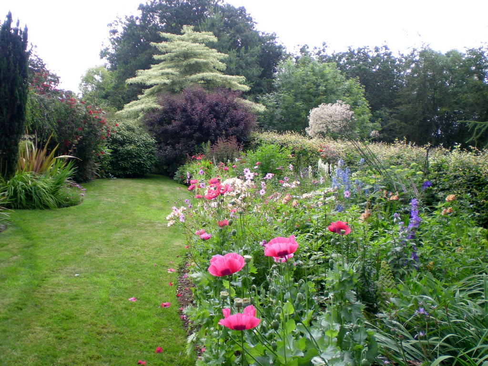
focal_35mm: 38
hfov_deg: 49.0
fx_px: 536
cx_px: 244
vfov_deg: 37.7
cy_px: 183
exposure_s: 1/65.2
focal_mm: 6.3
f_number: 3.1
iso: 72
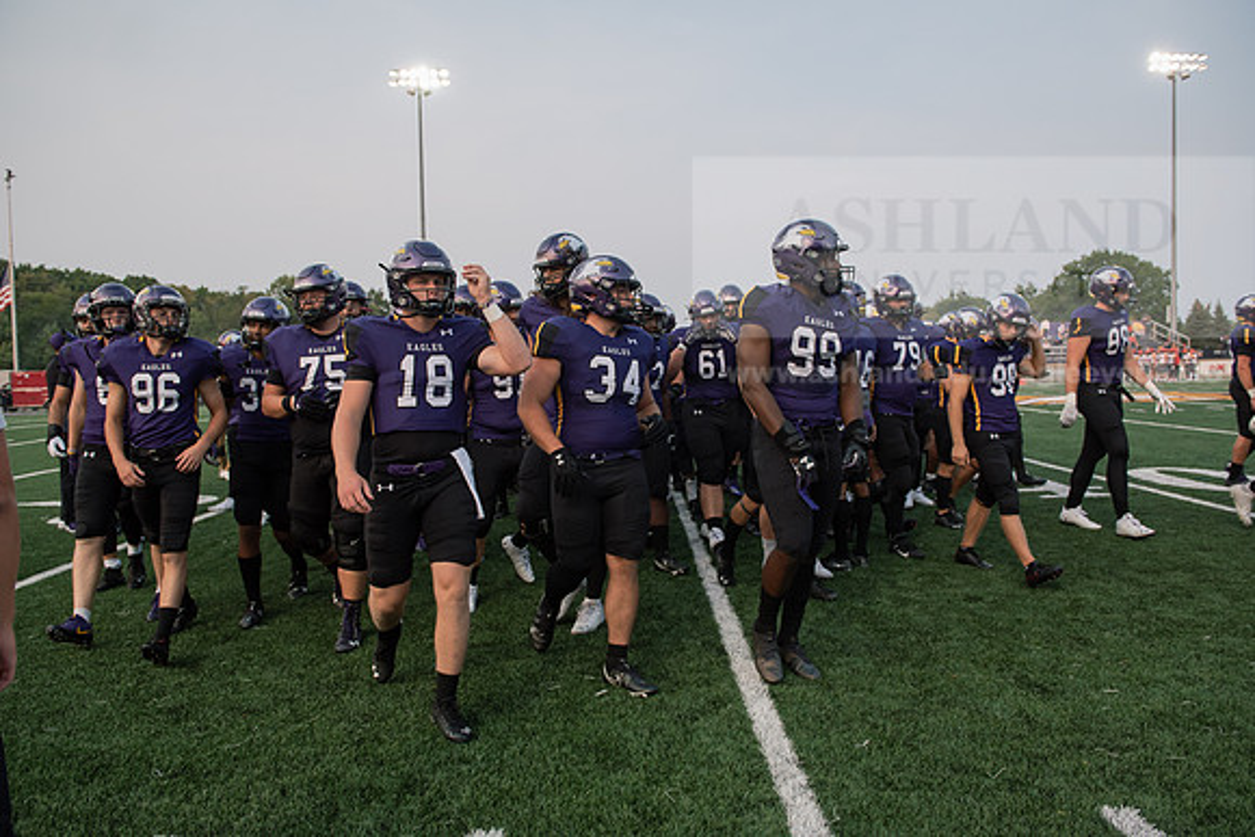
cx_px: 628
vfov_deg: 49.6
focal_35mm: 26
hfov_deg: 69.4
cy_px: 418
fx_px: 907
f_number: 5
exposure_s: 1/640
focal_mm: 26
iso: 640
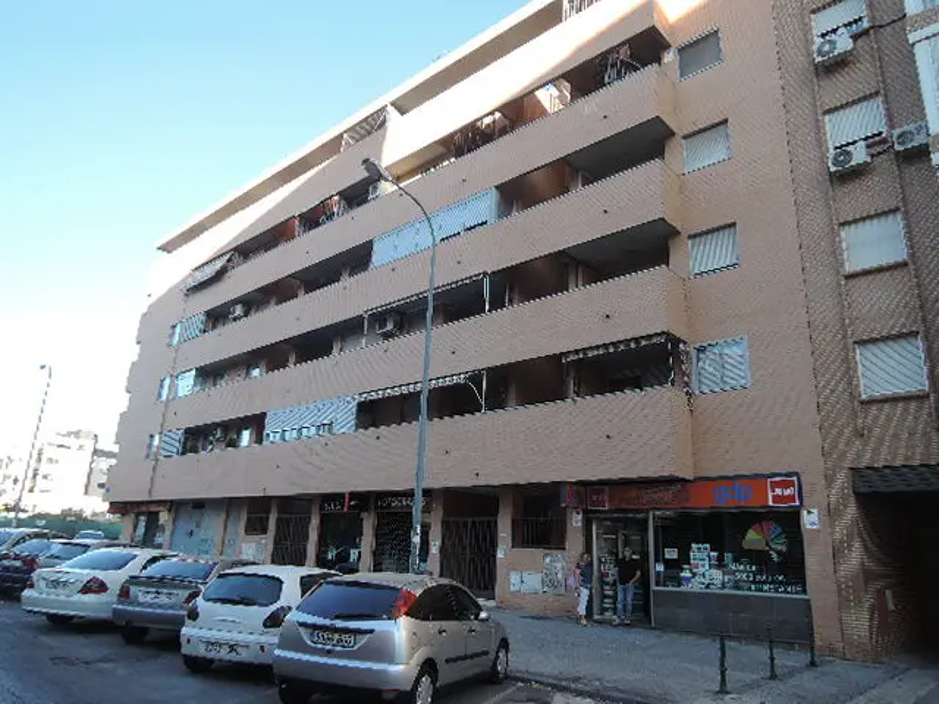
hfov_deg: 71.6
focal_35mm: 24
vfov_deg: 56.8
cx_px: 470
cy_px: 352
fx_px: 651
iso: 80
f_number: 2.8
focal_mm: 5.1
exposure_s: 1/200
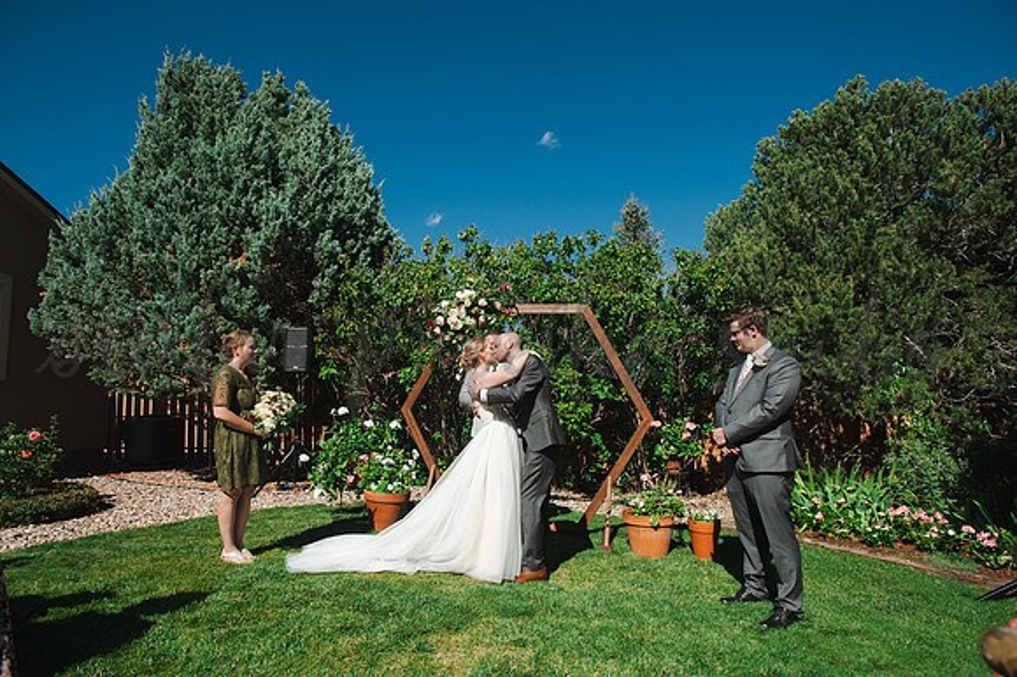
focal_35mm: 19
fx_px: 536
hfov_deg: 86.9
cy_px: 338
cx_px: 508
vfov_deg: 64.5
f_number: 4.5
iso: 250
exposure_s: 1/2000
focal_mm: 19
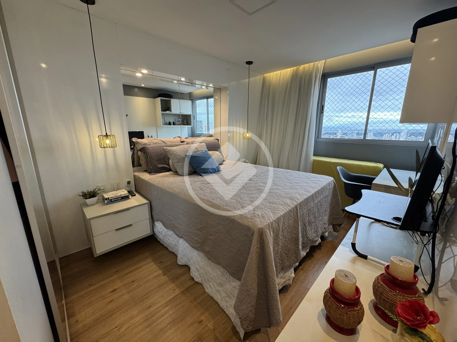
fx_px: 185
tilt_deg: -13.8
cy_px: 171
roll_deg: -0.4
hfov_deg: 102.1
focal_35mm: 14
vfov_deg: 85.7
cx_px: 228
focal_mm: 2.22
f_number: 2.2
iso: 200
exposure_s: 1/120
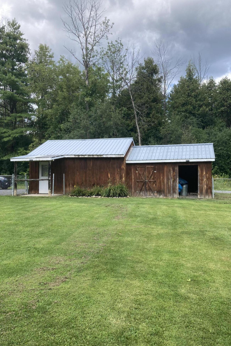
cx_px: 127
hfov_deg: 43.6
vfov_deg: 61.9
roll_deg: +0.5
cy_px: 178
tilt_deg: +0.5
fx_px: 289
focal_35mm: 30
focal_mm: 3.99
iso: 20
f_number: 1.8
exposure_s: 1/648
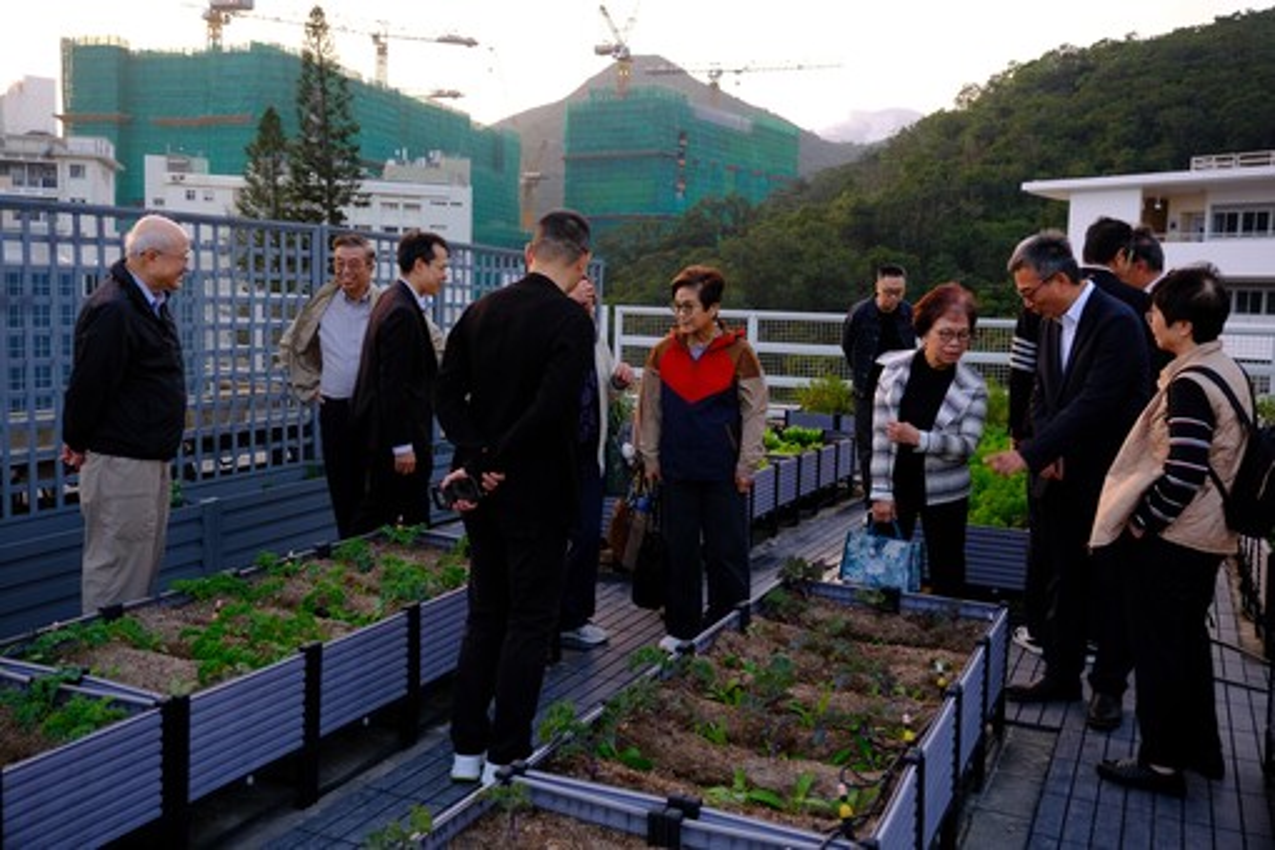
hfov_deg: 61.9
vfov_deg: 43.6
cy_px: 425
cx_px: 638
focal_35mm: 30
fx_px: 1062
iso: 160
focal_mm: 20.2
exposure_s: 1/60
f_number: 4
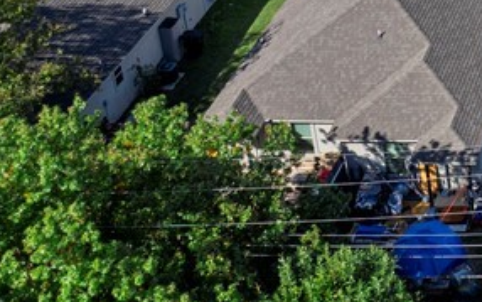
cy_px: -214
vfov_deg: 13.2
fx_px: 1196
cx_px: 769
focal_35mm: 91
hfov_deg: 19.3
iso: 100
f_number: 2.8
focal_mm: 12.29
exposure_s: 1/1250
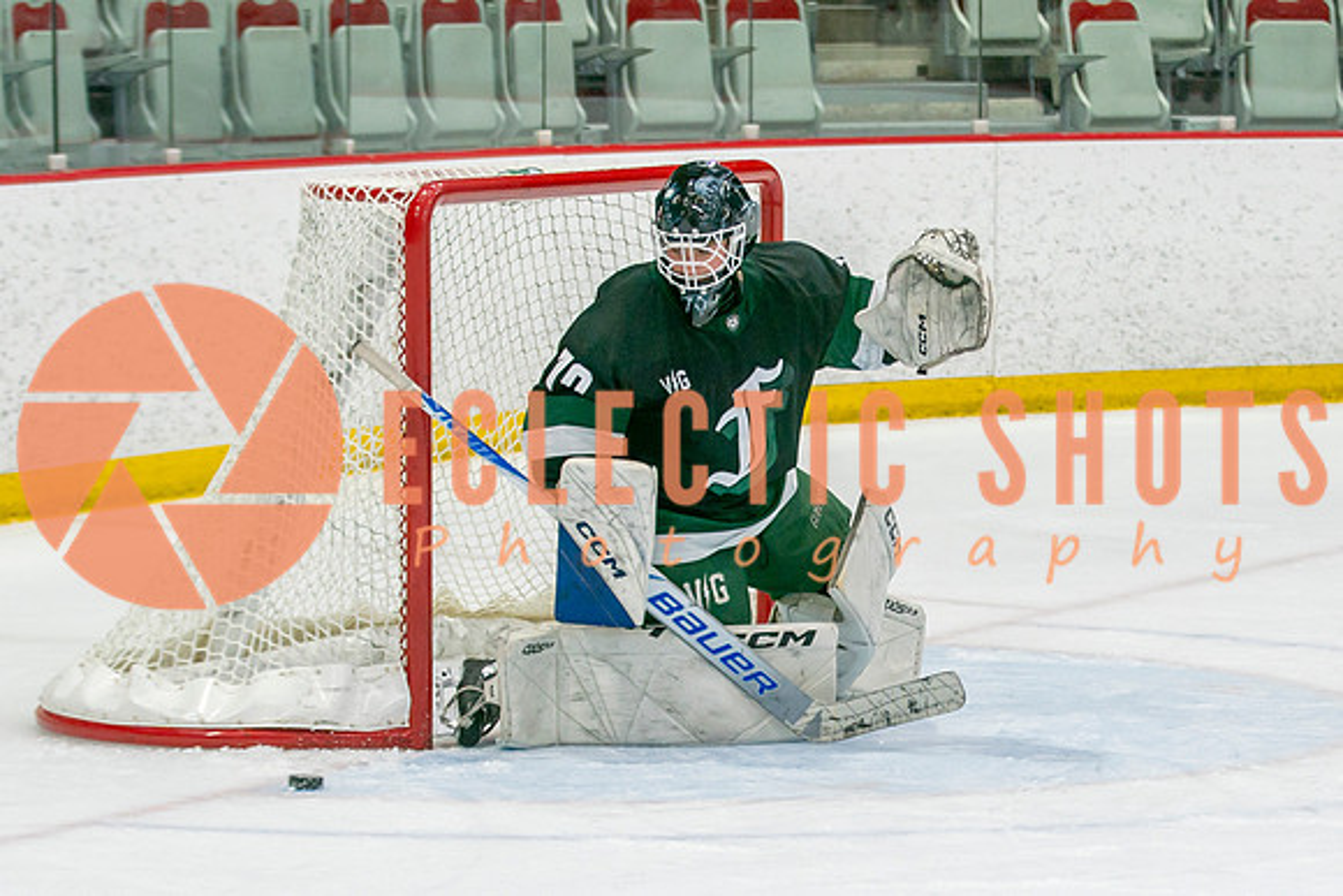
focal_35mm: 196
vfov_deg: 7.0
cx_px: 883
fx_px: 7319
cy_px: 607
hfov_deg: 10.5
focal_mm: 88
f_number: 3.2
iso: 500
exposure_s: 1/640
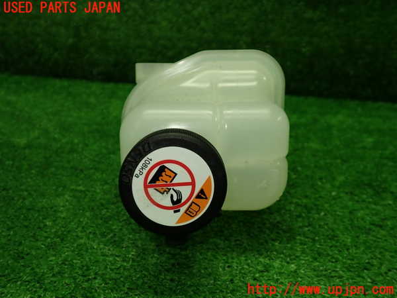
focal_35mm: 32
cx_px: 198
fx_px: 367
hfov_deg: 56.8
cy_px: 149
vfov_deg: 44.2
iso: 125
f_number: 2.4
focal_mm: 5.79
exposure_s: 1/60
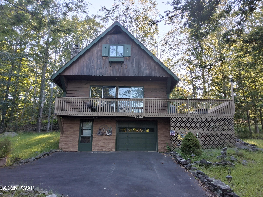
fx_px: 190
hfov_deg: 69.4
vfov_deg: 54.9
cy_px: 98
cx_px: 132
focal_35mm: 25
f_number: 2
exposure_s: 1/120
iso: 80
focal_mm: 3.08
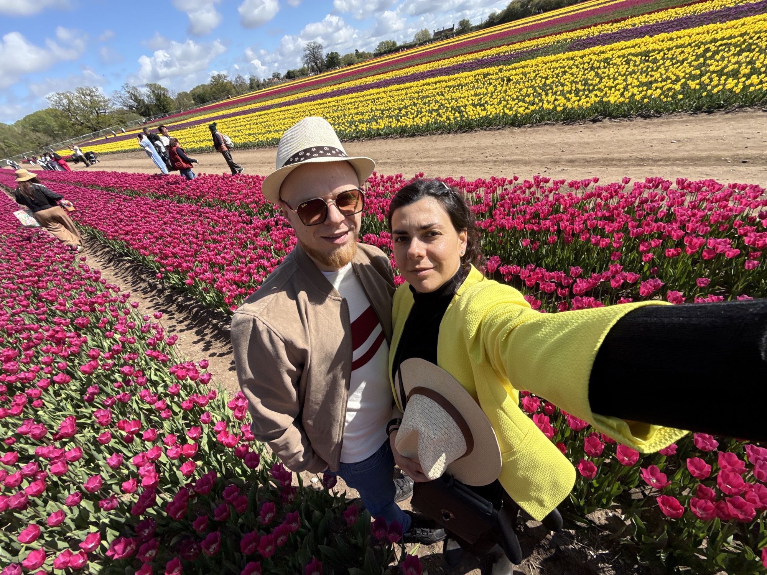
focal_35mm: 14
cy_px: 288
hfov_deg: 102.1
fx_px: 310
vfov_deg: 85.7
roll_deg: +14.9
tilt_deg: -31.1
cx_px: 384
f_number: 2.2
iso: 50
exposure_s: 1/1656
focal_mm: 2.22
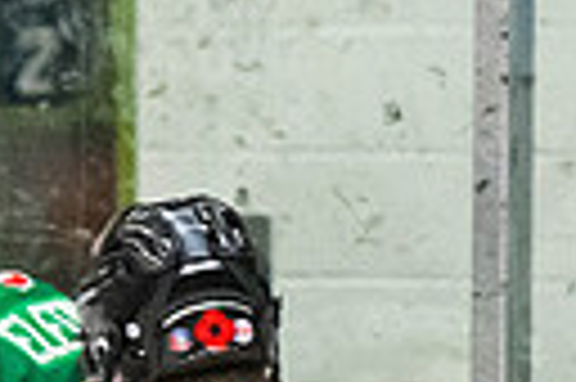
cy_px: 802
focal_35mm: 970
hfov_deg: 2.1
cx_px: 93
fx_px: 15500
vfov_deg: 1.4
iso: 2000
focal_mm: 100
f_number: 2.8
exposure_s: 1/640
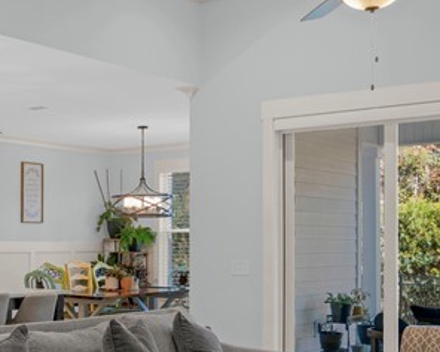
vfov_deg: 26.6
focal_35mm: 57
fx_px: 739
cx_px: -4
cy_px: 250
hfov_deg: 30.7
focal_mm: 11
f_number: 7.1
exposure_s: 1/2
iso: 100
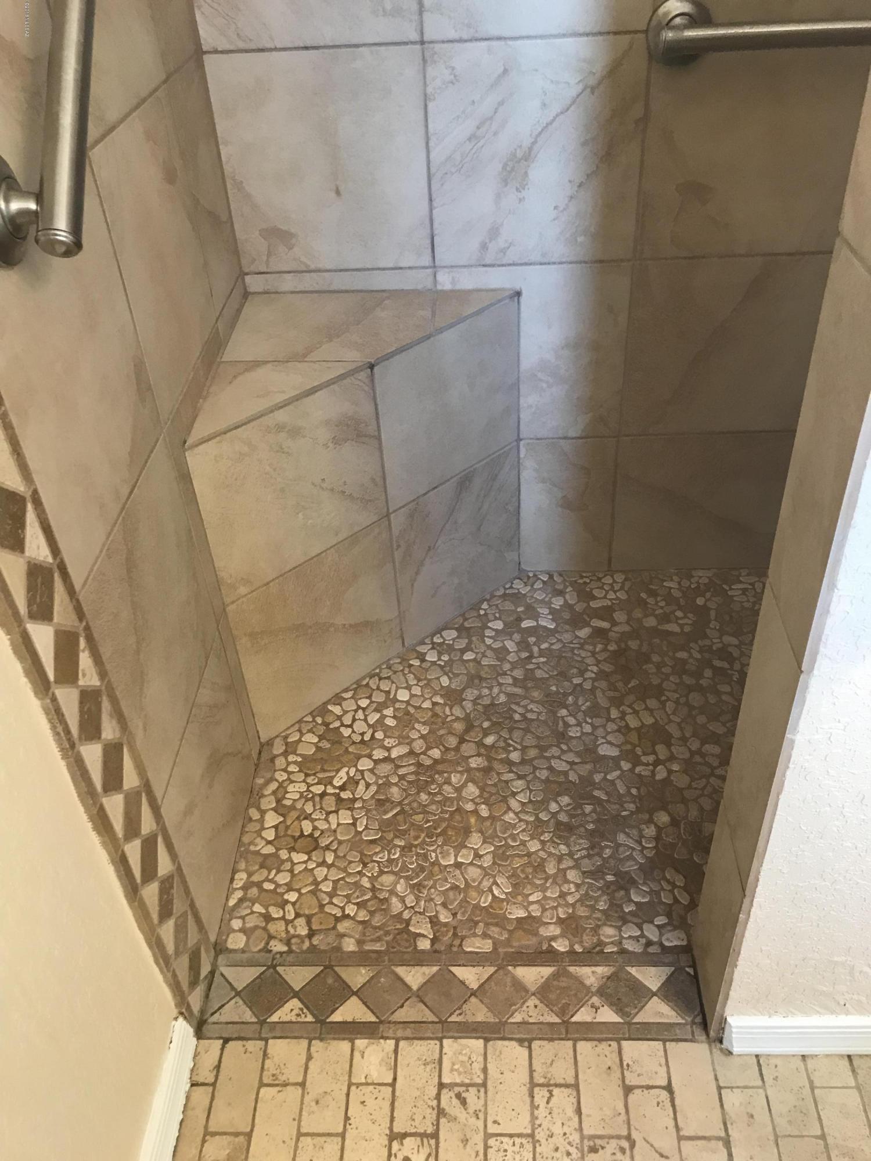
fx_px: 939
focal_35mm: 28
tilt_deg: -38.1
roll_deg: +4.8
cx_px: 436
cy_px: 580
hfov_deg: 49.7
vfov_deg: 63.4
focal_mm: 3.99
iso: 40
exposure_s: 1/30
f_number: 1.8
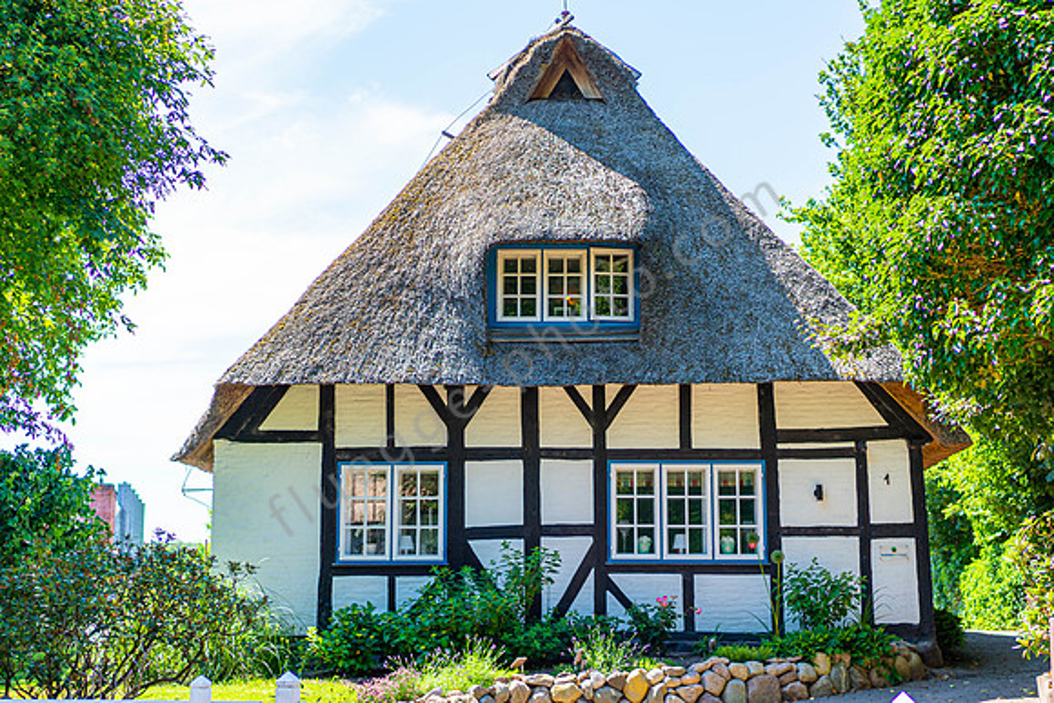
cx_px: 527
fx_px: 1523
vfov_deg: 26.0
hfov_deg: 38.2
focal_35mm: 52
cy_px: 352
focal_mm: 35
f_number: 1.8
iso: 100
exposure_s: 1/2000
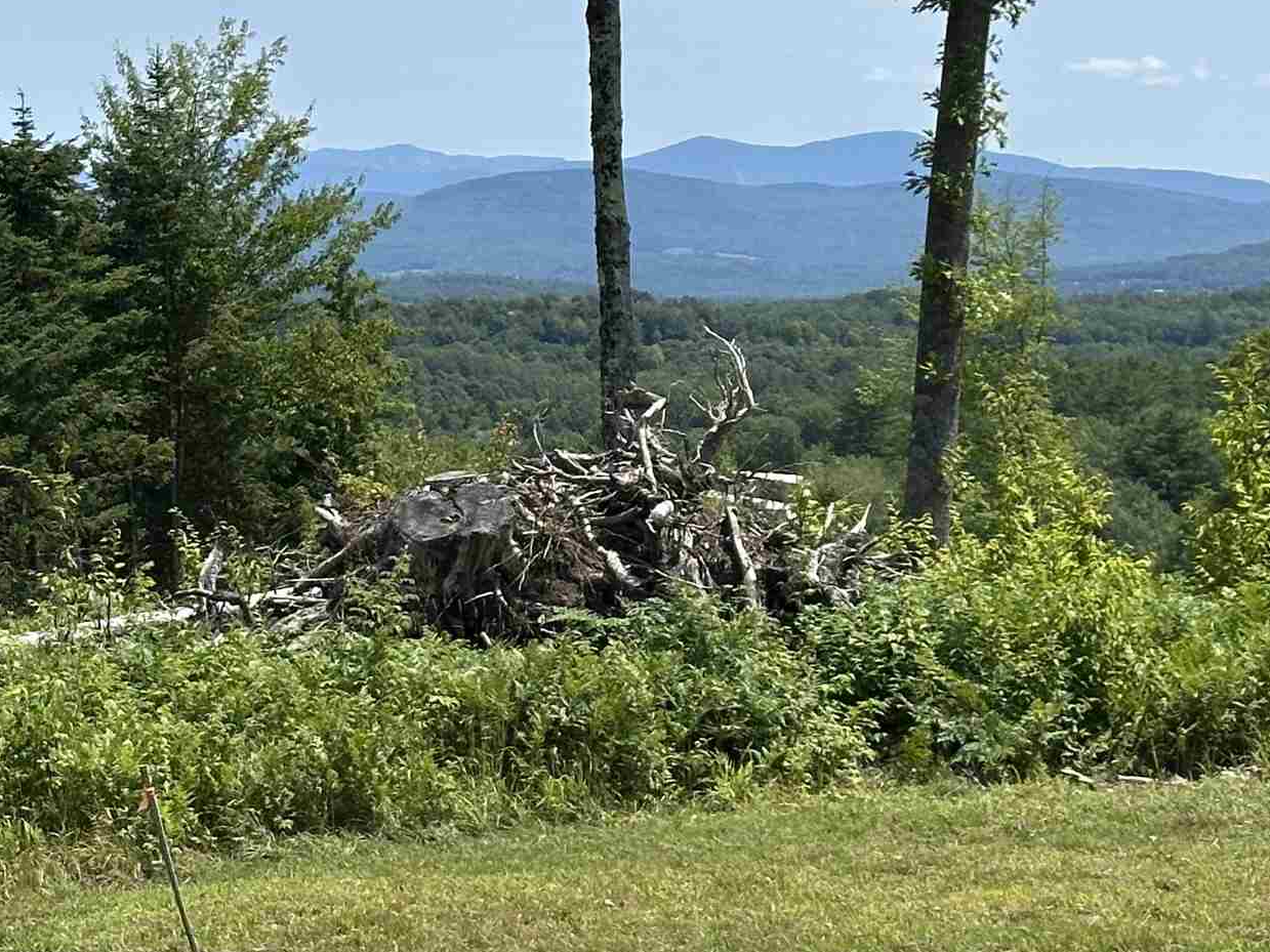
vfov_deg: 12.4
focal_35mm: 119
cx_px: 605
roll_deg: -0.5
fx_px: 4365
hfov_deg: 16.6
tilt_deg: +0.7
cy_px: 303
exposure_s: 1/4367
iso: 64
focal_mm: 6.86
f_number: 1.78
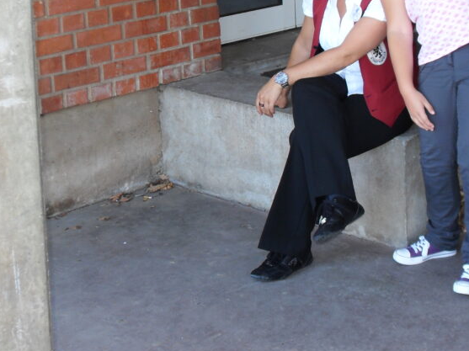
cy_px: 72
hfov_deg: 21.0
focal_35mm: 92
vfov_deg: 15.9
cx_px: 386
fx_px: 1246
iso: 100
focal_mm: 8.4
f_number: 3.4
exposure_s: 1/60
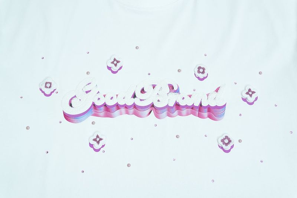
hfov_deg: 37.9
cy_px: 99
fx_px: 433
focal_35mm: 52
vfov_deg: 25.7
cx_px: 148
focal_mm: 35
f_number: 8
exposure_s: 1/160
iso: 1000
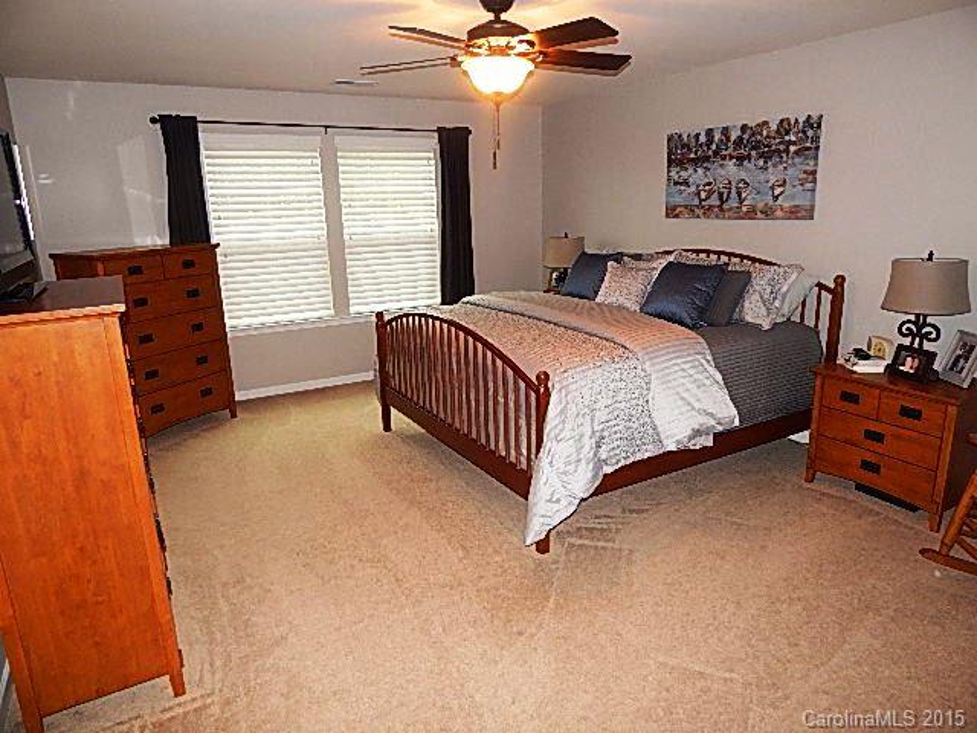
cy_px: 366
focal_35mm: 23
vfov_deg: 58.9
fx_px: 649
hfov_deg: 73.9
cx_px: 488
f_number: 3
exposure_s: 1/30
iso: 200
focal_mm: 4
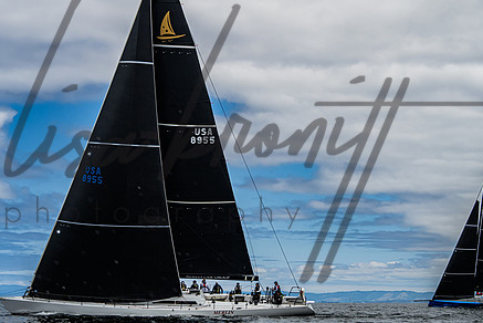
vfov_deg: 18.7
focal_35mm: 73
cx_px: 259
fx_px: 980
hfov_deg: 27.7
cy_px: 133
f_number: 7.1
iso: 500
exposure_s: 1/2000
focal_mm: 50
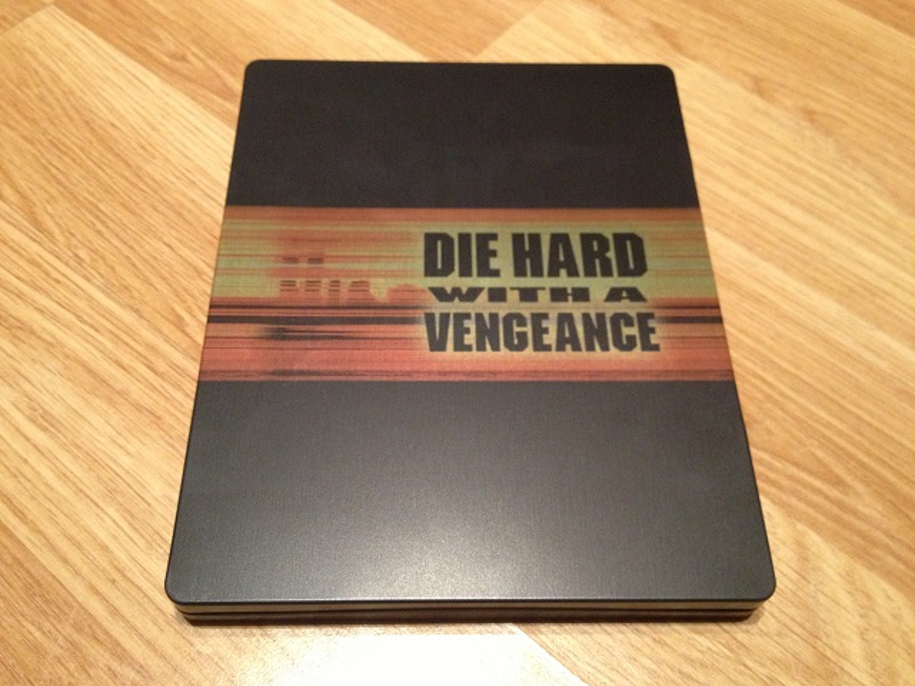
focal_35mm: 35
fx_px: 925
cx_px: 458
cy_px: 343
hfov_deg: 52.6
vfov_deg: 40.7
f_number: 2.4
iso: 320
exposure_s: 1/20
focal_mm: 4.28
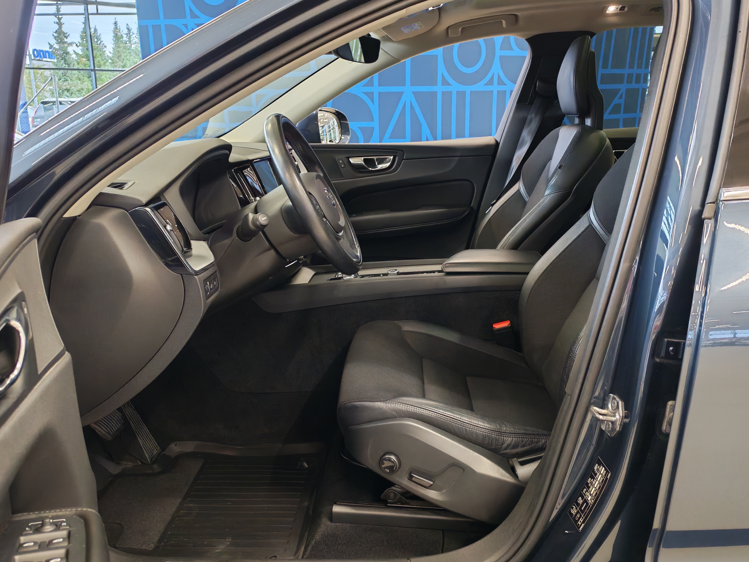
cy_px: 281
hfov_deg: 56.8
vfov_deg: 44.2
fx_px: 692
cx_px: 374
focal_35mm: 32
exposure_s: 1/100
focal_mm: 6.12
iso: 1000
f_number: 1.9
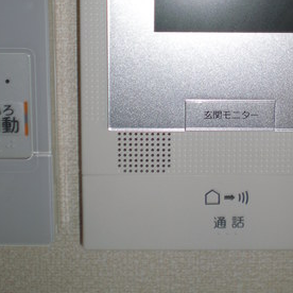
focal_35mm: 78
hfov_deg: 22.0
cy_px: 38
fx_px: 747
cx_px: 209
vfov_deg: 21.8
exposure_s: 1/30
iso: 50
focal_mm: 6.3
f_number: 3.1
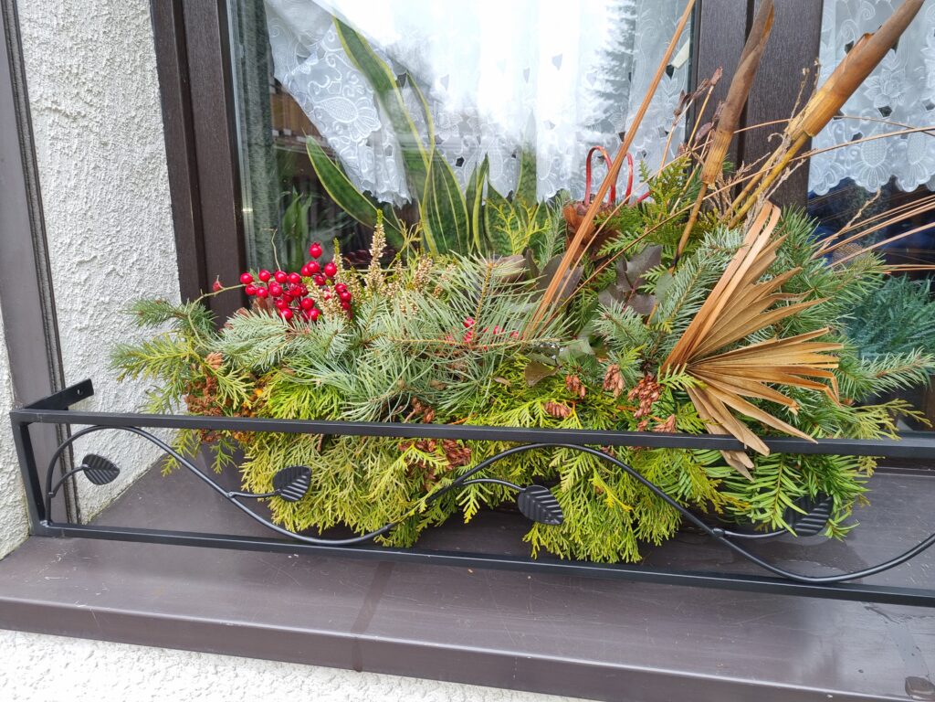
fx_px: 702
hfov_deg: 67.3
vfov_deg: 53.1
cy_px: 351
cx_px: 468
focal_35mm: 26
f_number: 1.8
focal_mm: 5.4
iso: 50
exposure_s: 1/110
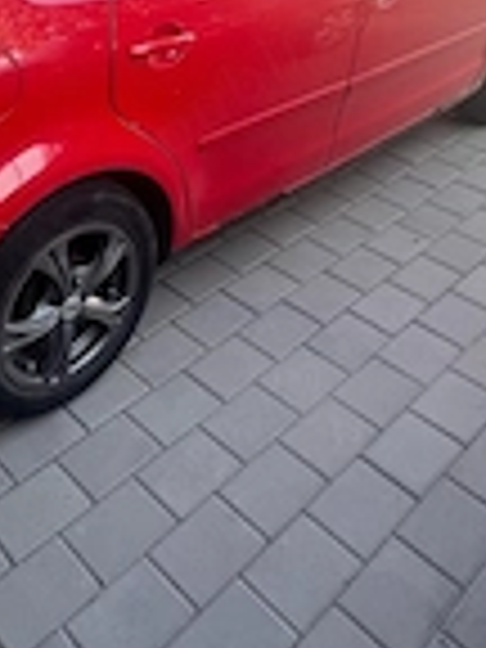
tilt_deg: -27.8
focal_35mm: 36
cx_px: 36
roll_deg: +4.4
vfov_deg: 47.7
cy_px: 104
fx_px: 674
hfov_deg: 36.8
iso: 40
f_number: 1.8
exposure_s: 1/99
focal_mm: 1.57
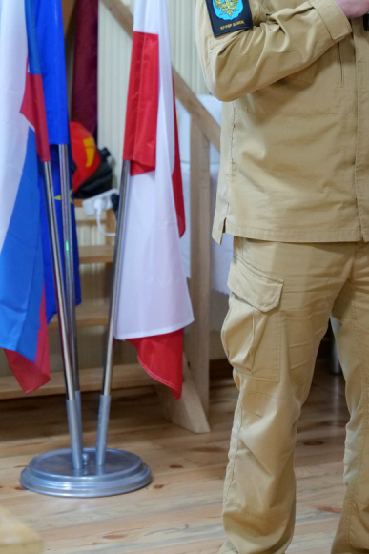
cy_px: 120
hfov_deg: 10.8
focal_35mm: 126
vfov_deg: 16.2
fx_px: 1938
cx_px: 327
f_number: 2.8
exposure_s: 1/100
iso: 6400
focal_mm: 61
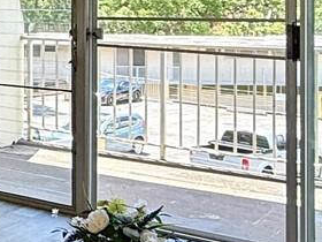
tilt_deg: +0.0
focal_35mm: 80
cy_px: 6
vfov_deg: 18.0
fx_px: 744
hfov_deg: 20.0
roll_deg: +0.0
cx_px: -201
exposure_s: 1/135
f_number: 2.2
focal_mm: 2.22
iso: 64
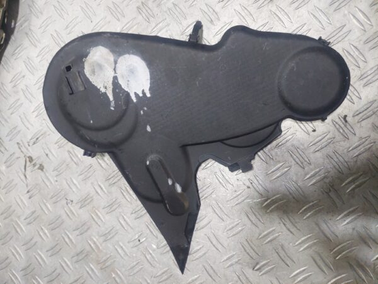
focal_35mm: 25
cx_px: 189
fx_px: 273
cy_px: 142
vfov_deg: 54.9
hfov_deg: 69.4
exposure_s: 1/100
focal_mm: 5.23
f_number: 1.8
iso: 250
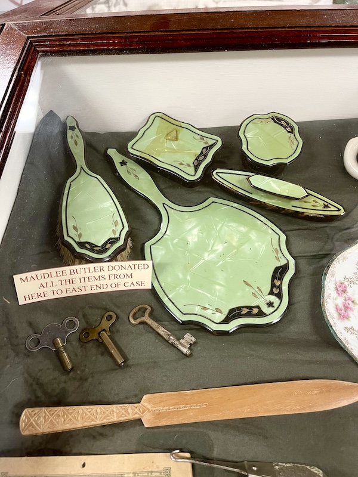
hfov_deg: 54.9
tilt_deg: -50.2
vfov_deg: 69.4
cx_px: 179
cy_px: 238
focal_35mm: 25
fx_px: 345
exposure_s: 1/60
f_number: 1.6
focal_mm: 5.1
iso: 200
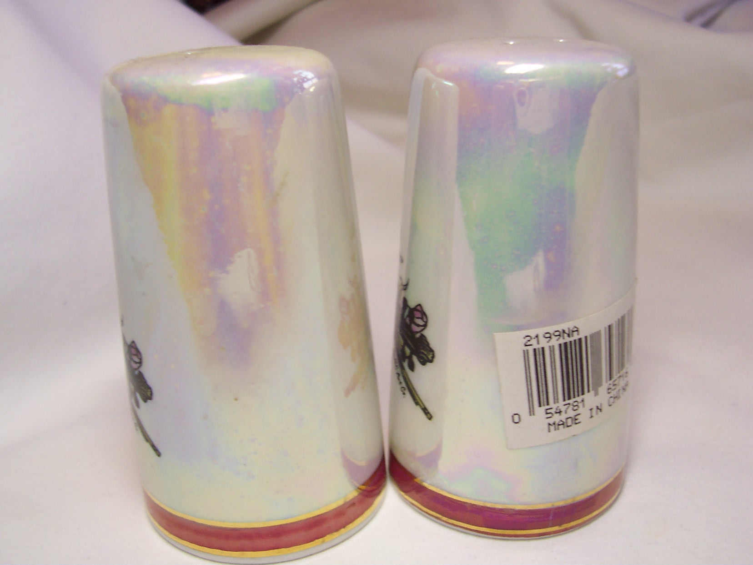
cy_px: 282
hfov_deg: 50.1
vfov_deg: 38.7
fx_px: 805
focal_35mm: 37
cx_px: 376
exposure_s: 1/60
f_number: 2.8
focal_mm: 5.6
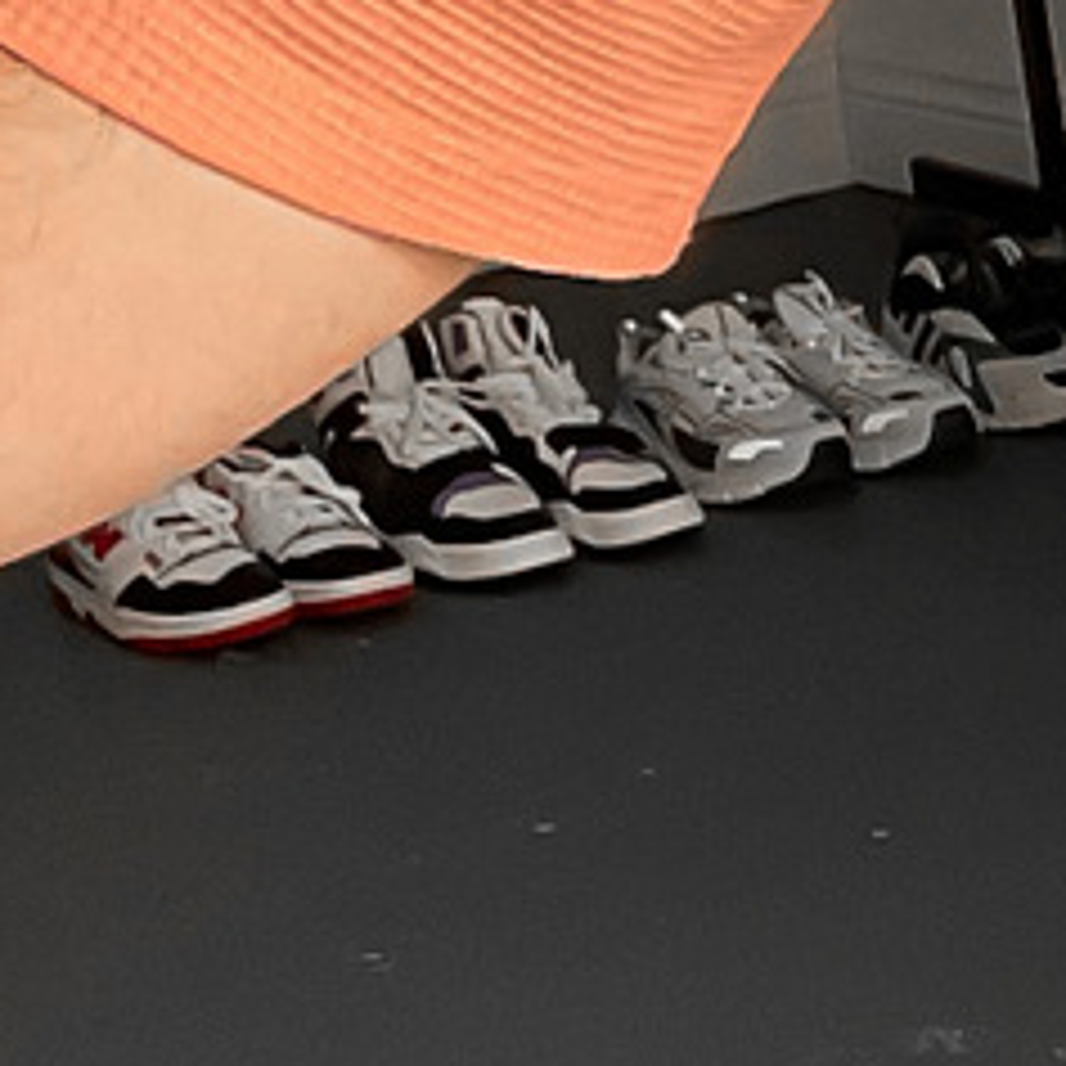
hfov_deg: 9.1
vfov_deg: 10.1
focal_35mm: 173
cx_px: 2501
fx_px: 6027
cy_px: 720
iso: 64
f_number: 1.8
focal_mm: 3
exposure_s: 1/95
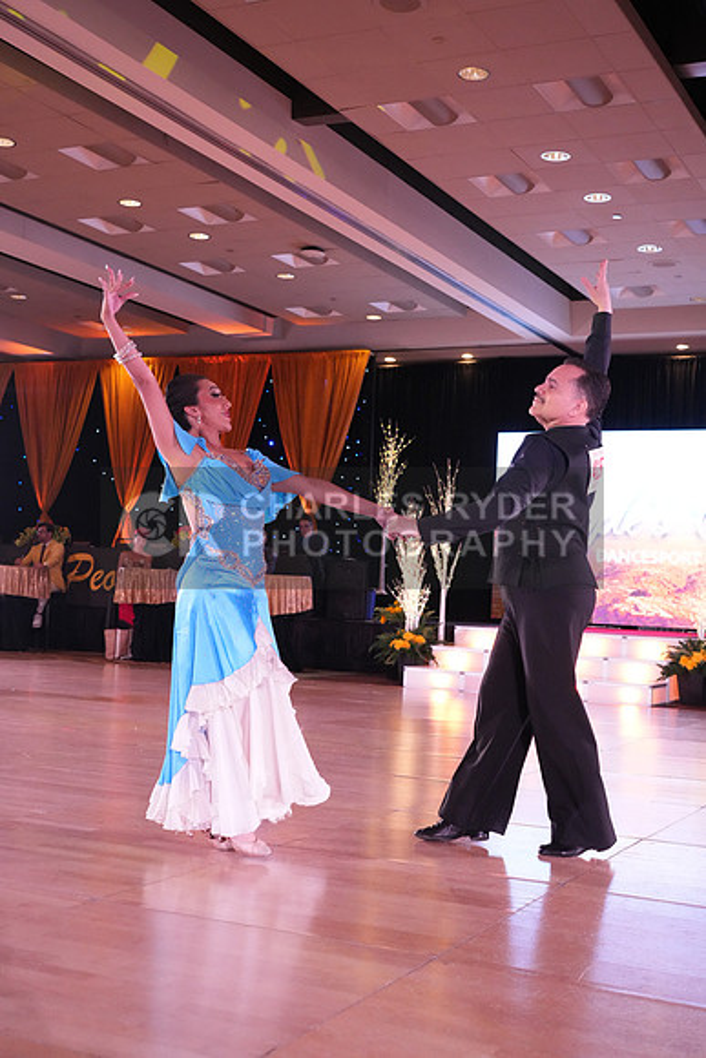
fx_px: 1264
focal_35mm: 43
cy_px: 529
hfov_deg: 31.2
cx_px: 353
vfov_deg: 45.4
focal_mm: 43
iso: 6400
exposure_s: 1/400
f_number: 5
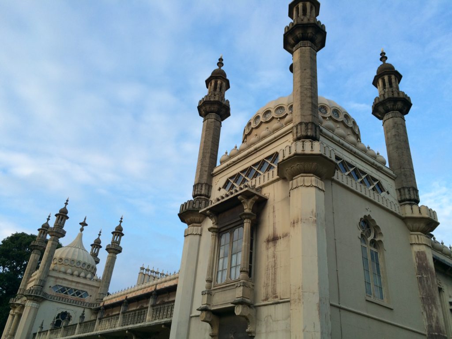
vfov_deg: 48.2
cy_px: 170
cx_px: 226
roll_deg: -5.5
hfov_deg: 61.7
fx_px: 379
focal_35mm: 29
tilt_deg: +29.8
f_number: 2.2
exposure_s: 1/402
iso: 32
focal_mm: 4.15
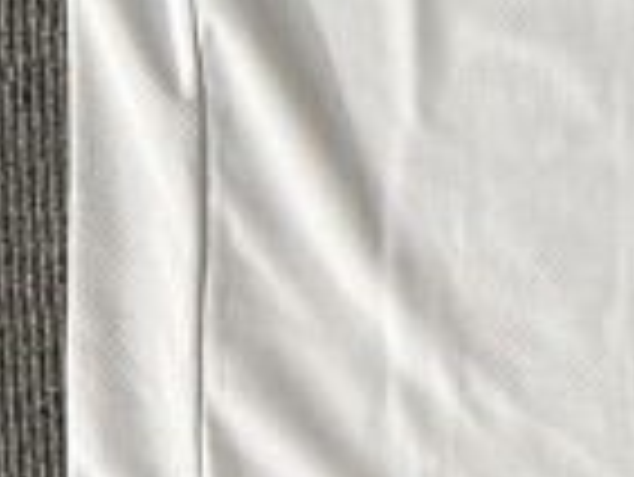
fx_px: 3373
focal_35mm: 184
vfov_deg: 7.7
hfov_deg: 9.3
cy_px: -558
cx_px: 1628
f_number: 1.78
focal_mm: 6.76
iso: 500
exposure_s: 1/60
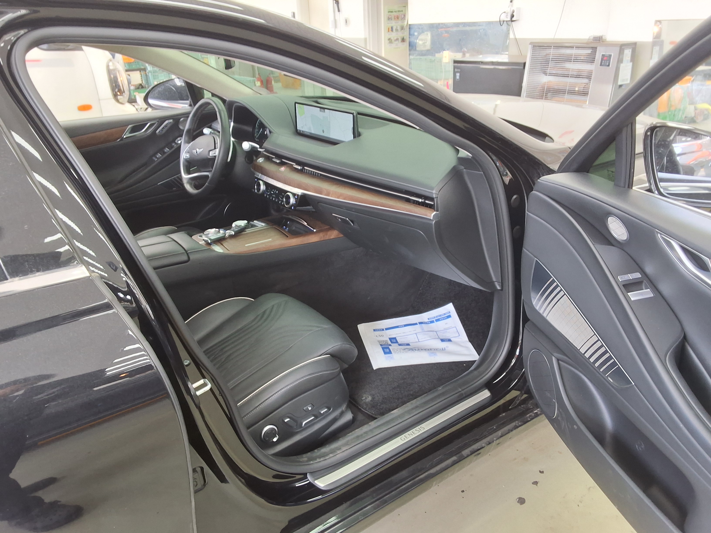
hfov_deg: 63.4
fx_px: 575
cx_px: 356
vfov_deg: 49.7
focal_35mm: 28
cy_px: 266
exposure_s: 1/40
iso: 80
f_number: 1.9
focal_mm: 2.91
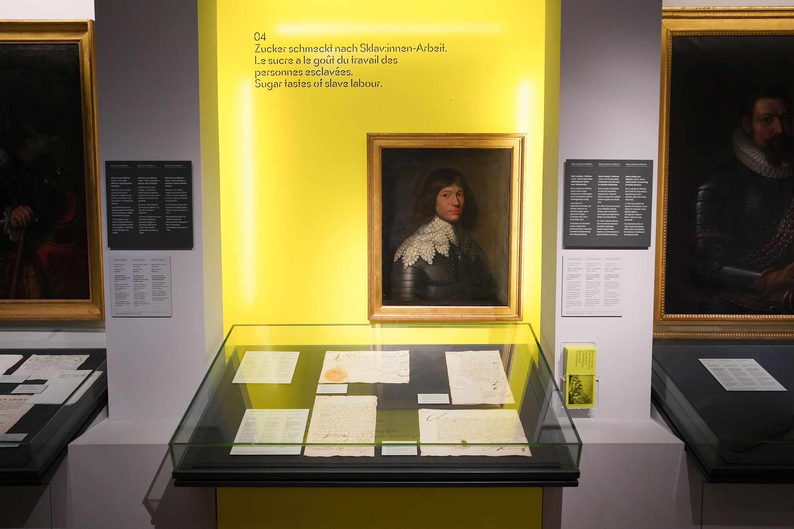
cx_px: 397
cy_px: 264
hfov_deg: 73.7
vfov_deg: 53.1
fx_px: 529
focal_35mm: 24
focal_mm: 24
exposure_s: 1/80
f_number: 2.8
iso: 3200
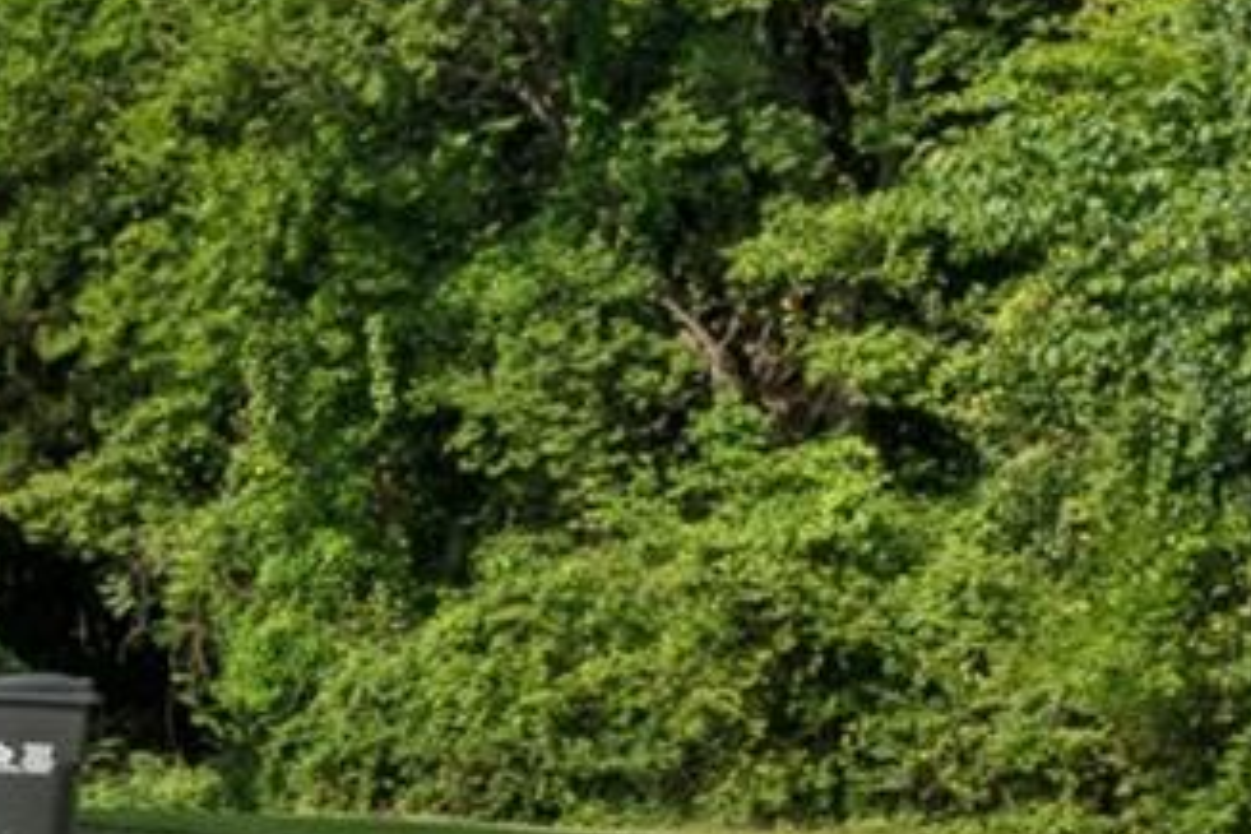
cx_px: -1584
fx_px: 3462
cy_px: 901
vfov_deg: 13.5
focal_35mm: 100
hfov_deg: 14.7
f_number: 22
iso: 100
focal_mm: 15.9
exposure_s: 1/25
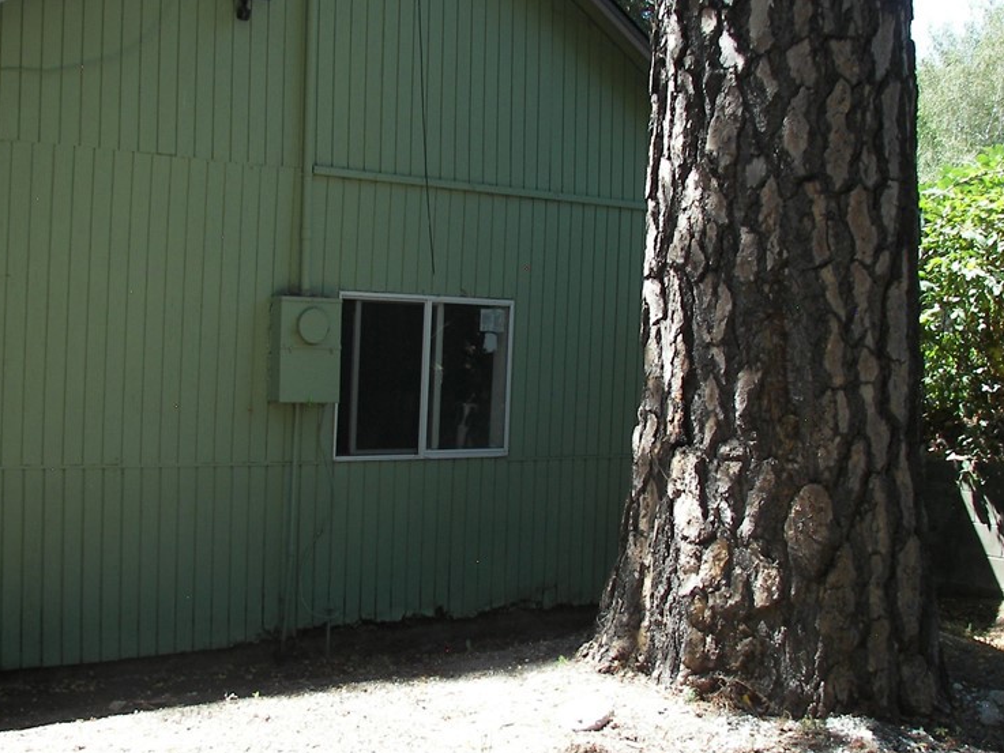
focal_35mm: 50
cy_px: 413
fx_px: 1450
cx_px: 444
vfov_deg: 29.1
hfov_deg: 38.1
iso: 50
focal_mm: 6
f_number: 2.8
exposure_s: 1/160
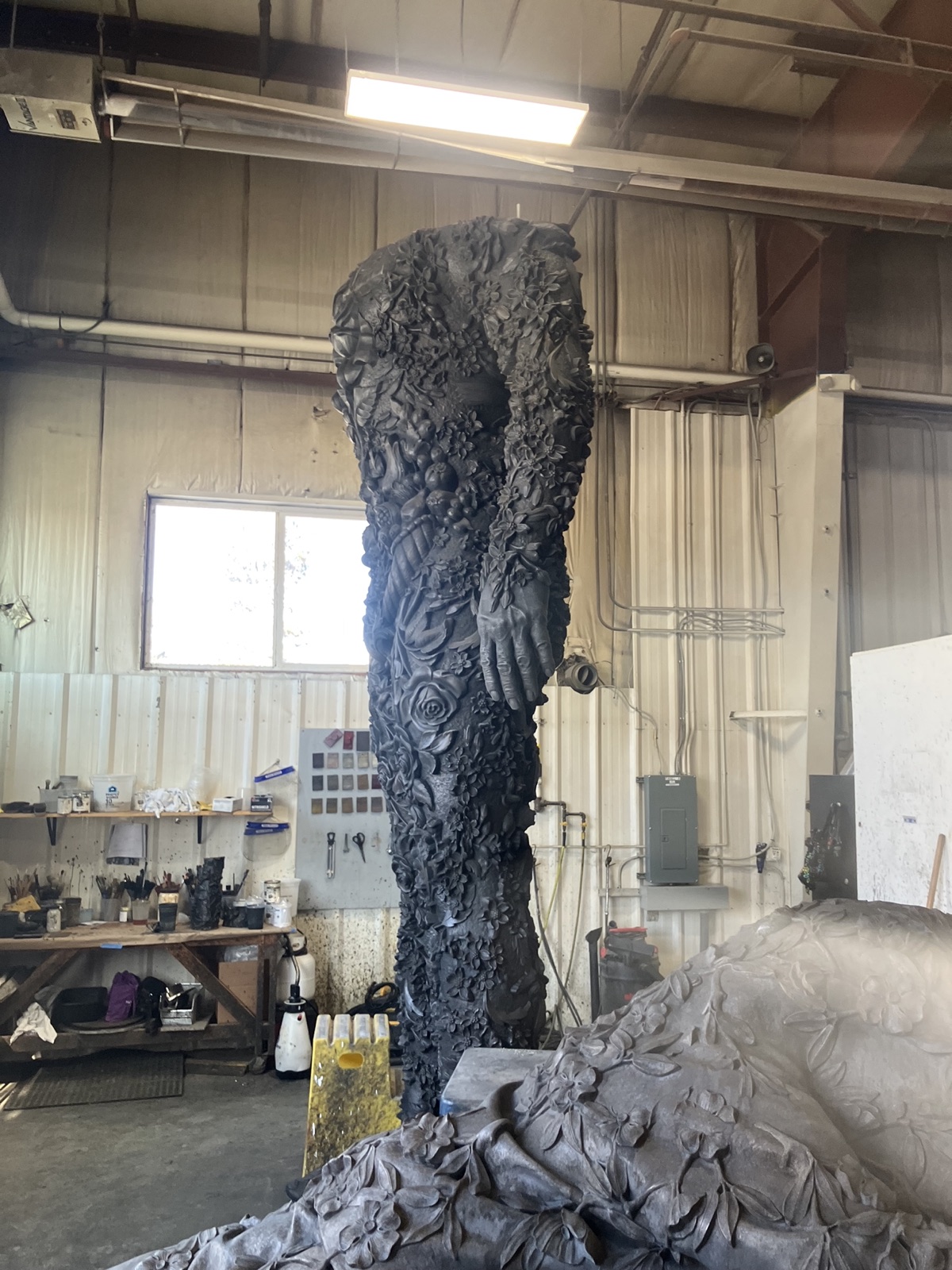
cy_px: 635
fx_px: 1027
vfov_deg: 63.4
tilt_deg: +9.0
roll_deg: +0.7
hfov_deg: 49.7
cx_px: 476
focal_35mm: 28
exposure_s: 1/120
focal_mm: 3.99
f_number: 1.8
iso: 80
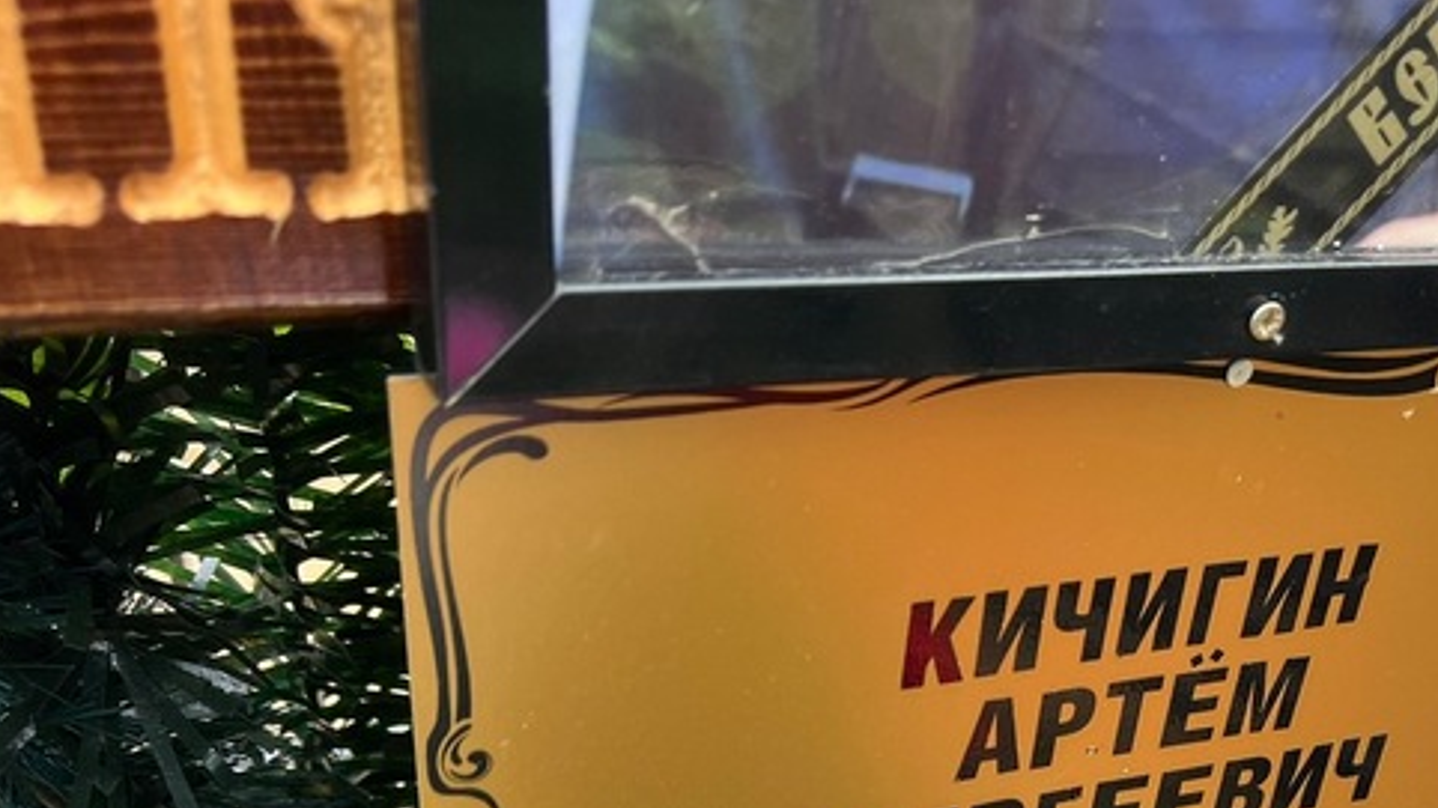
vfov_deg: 23.8
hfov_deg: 41.9
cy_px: 889
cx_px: 1137
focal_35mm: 47
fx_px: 1792
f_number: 1.5
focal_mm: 5.7
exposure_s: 1/182
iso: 40
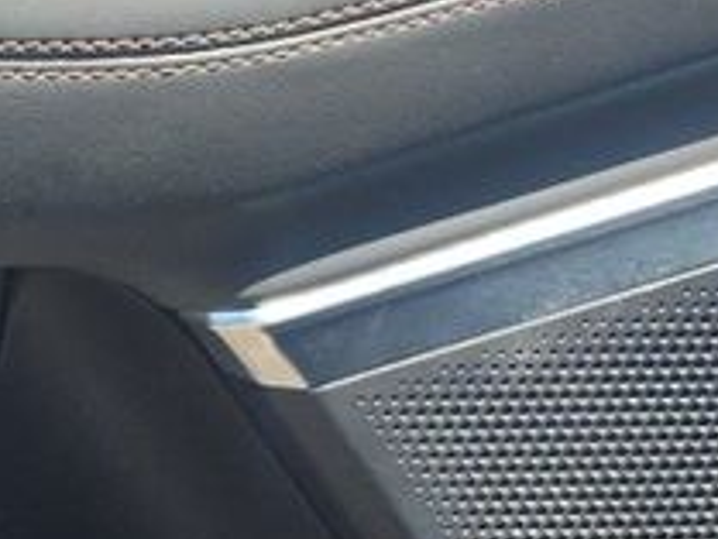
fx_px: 3653
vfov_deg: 8.4
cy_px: 120
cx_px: -399
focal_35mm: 176
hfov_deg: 10.8
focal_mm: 6.5
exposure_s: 1/1894
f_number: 1.4
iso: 63
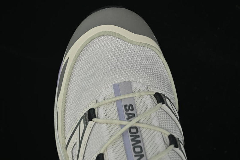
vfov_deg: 18.2
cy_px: 80
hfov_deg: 27.0
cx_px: 120
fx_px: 500
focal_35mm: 75
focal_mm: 50
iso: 160
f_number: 6.3
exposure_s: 1/60
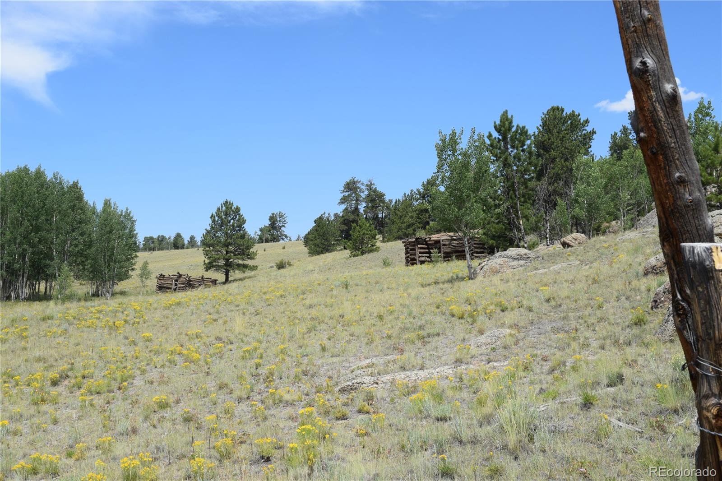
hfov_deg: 53.1
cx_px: 361
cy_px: 240
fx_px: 722
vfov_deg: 36.9
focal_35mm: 36
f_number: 10
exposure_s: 1/400
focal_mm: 24
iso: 200
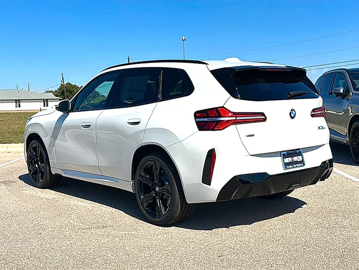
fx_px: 394
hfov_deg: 49.0
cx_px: 180
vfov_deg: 37.7
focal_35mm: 38
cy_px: 135
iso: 80
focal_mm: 6.86
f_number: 1.78
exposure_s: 1/9901
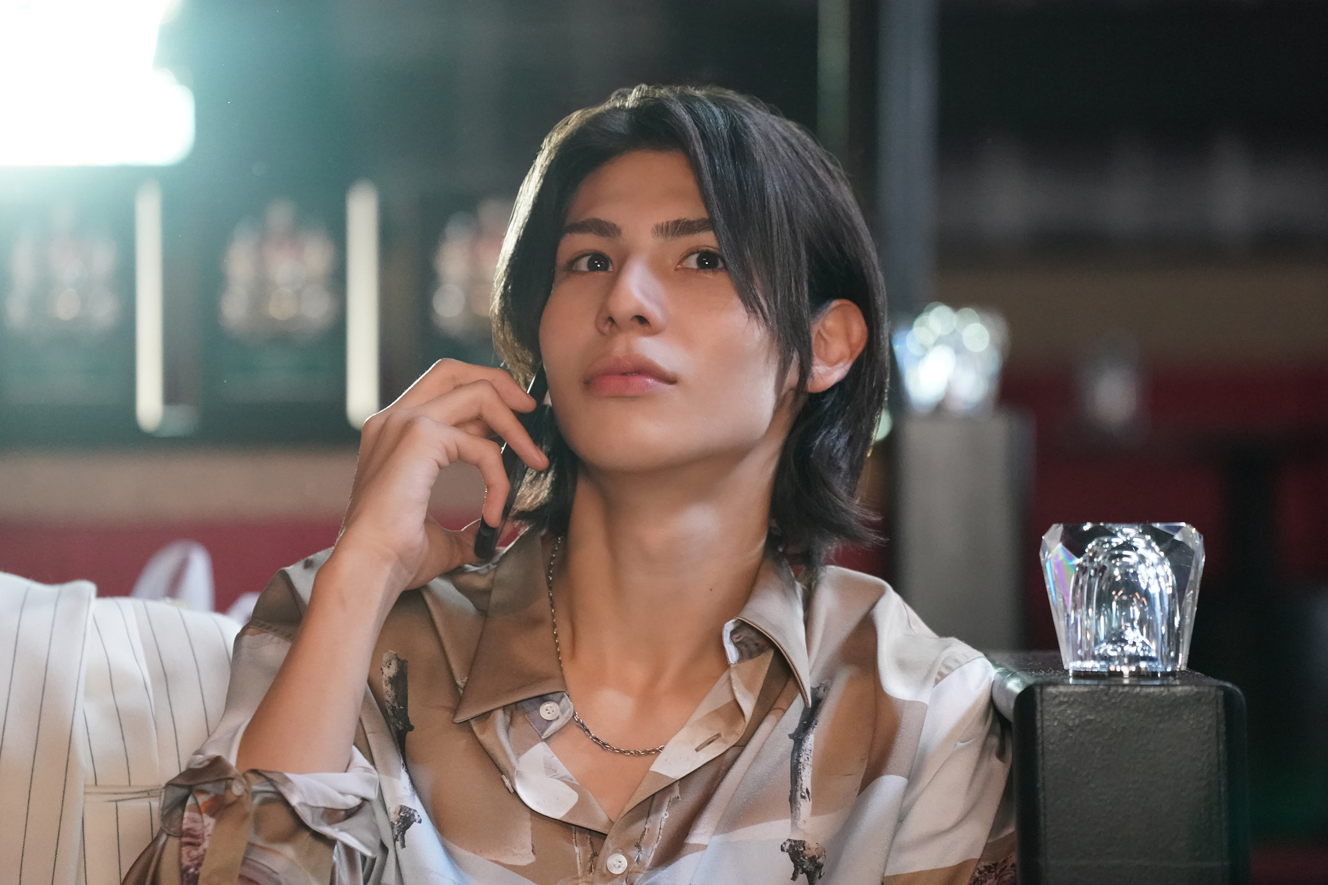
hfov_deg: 10.4
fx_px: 7267
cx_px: 664
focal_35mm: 197
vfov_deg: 7.0
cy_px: 442
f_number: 4
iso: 10000
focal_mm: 197
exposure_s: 1/200
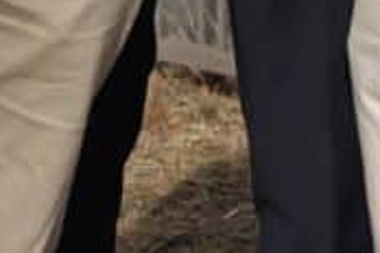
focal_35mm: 493
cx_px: 587
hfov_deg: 4.2
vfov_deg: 2.7
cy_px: -579
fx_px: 5203
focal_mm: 44.9
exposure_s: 1/1250
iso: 100
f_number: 4.5
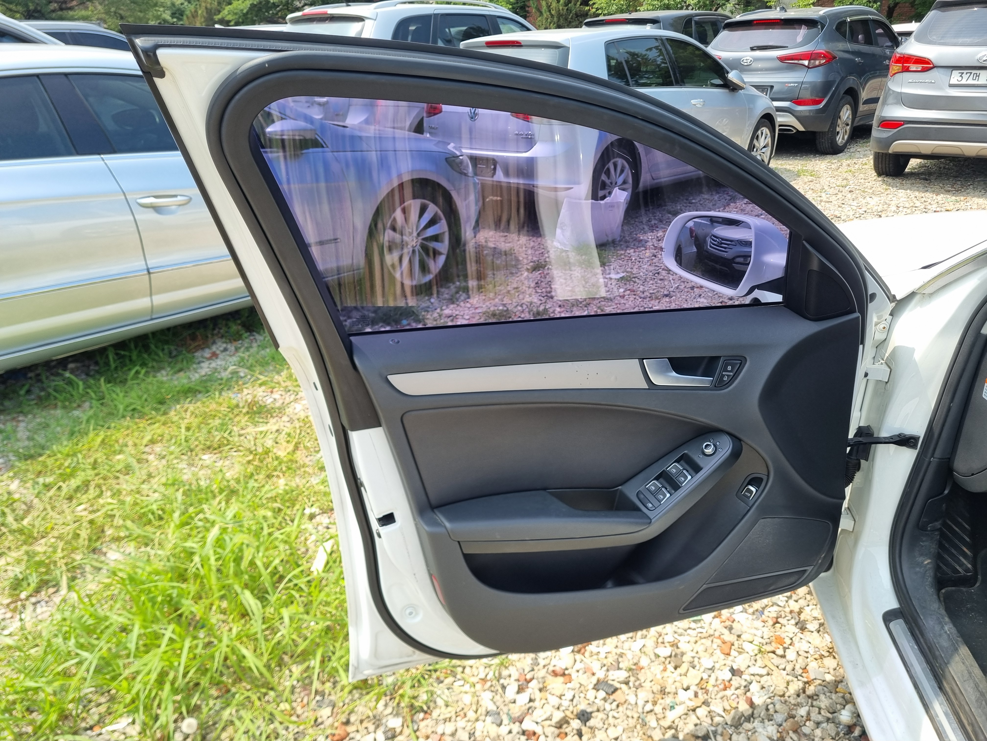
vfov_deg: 53.1
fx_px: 741
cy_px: 370
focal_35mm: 26
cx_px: 494
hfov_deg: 67.3
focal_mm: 5.4
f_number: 1.8
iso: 50
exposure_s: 1/1024
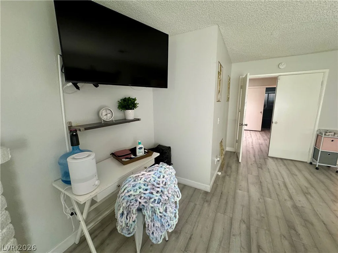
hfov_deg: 102.1
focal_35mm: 14
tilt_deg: -10.1
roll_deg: +0.4
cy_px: 126
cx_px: 169
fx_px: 137
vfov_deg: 85.7
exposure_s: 1/60
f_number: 2.2
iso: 200
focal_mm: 2.22
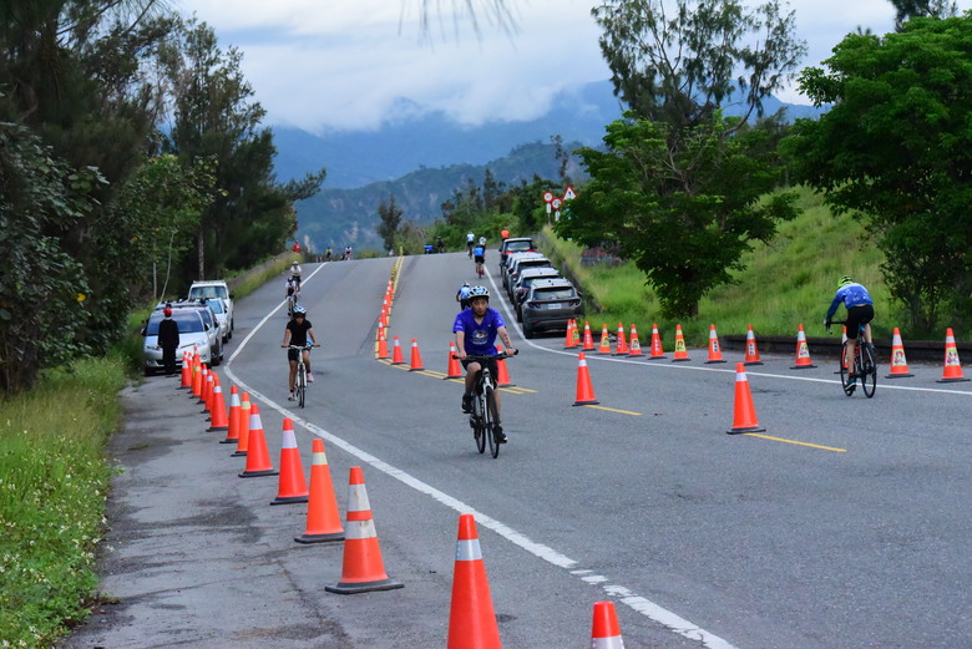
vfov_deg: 12.5
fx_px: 2972
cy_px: 324
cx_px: 486
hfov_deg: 18.6
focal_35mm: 110
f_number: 14
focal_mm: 110
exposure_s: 1/3200
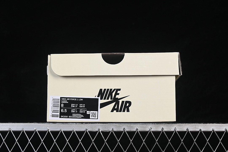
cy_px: 76
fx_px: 475
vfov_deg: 18.2
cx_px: 114
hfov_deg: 27.0
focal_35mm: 75
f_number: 8
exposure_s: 1/80
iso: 160
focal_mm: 50
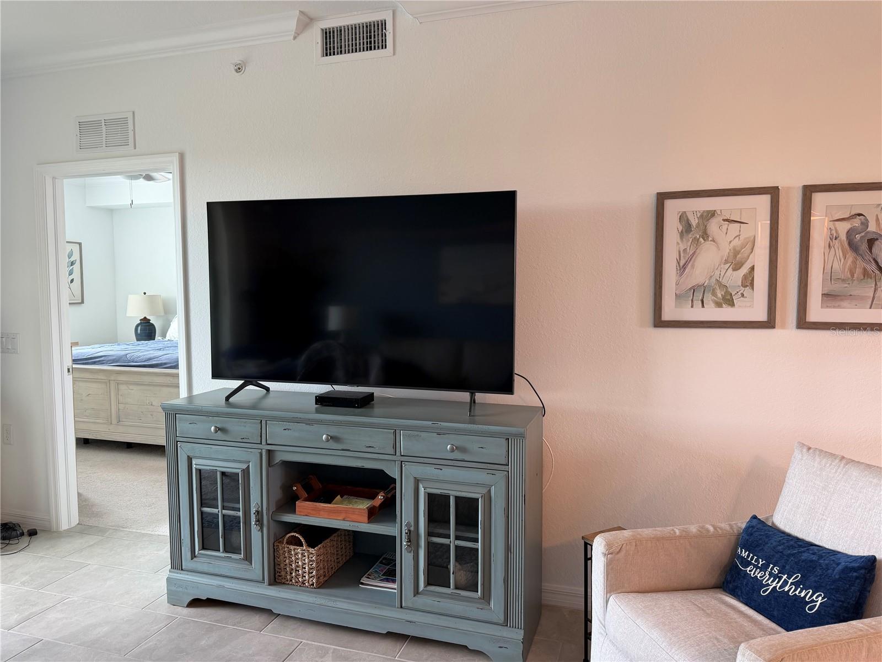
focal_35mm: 24
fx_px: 612
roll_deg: -0.4
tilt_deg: -4.1
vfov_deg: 56.8
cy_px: 331
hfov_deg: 71.6
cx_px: 441
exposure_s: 1/60
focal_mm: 6.76
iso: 100
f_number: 1.78
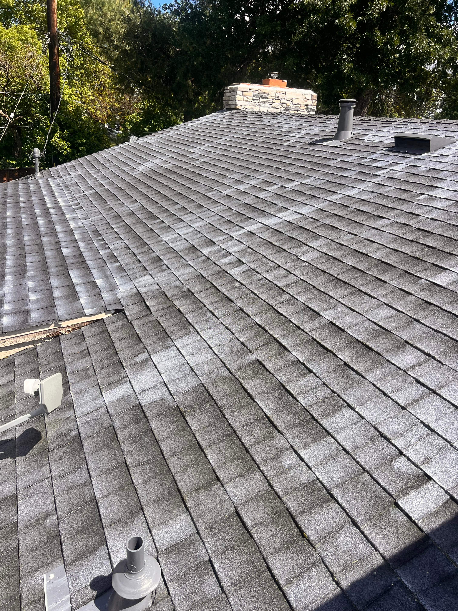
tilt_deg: -21.0
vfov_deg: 67.3
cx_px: 229
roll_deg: -4.4
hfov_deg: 53.1
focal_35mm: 26
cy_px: 306
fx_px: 459
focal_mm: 5.7
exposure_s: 1/2915
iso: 50
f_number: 1.5
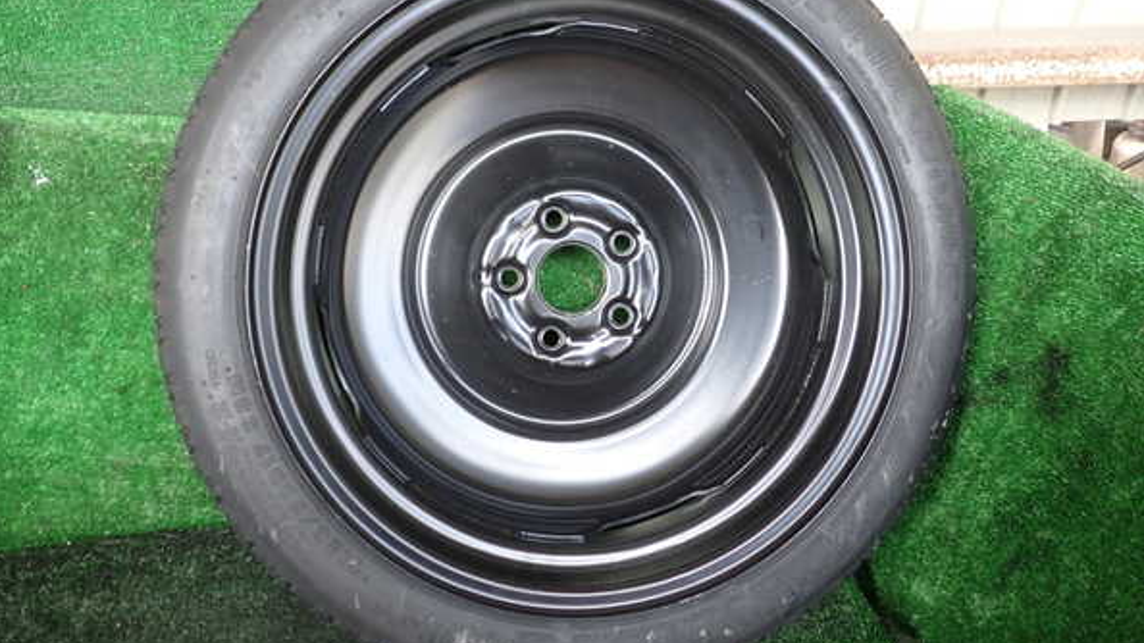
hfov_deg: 59.5
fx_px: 1001
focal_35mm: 33
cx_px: 568
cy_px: 271
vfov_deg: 35.6
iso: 125
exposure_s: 1/60
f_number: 2.3
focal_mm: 5.4
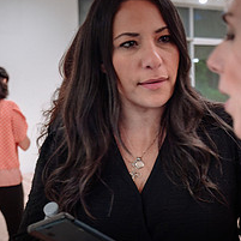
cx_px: 189
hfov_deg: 26.4
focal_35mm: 64
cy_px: 119
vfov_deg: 26.9
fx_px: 504
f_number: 2.8
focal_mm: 24
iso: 1600
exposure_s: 1/160
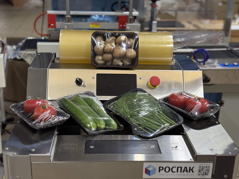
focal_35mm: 52
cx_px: 120
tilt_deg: -20.7
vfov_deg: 28.0
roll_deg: -1.3
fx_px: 359
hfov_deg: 36.8
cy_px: 90
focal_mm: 5.96
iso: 80
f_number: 1.6
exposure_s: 1/50
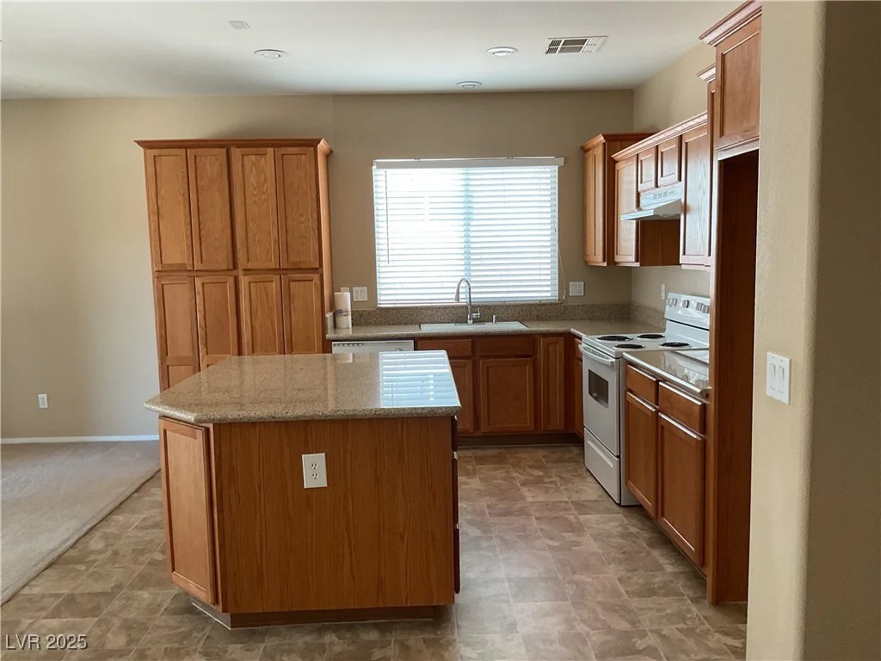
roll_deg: -0.6
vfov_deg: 48.2
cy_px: 330
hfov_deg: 61.7
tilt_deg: -8.7
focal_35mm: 29
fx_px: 738
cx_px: 440
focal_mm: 3
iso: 80
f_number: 1.8
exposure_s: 1/60
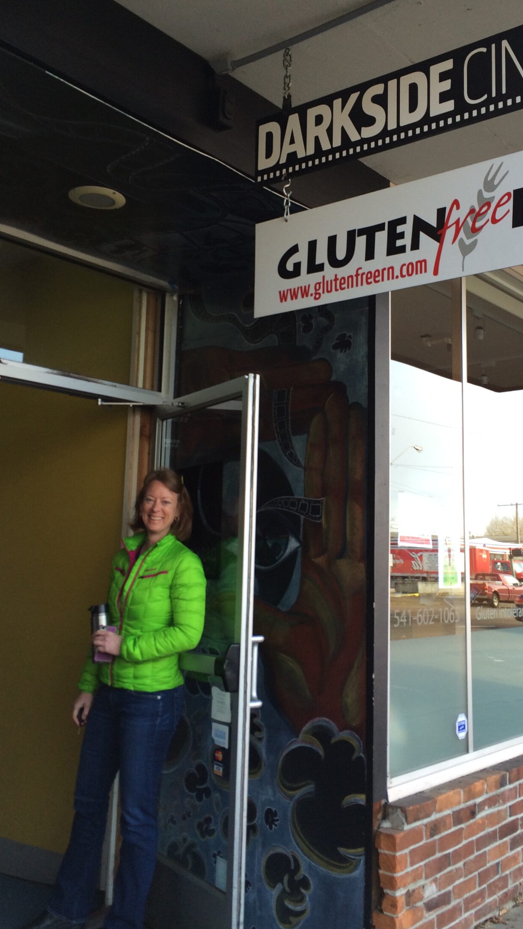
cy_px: 400
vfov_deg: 53.8
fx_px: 912
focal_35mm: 37
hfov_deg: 31.8
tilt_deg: +9.5
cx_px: 329
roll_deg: -1.9
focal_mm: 4.15
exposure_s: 1/120
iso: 40
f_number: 2.2
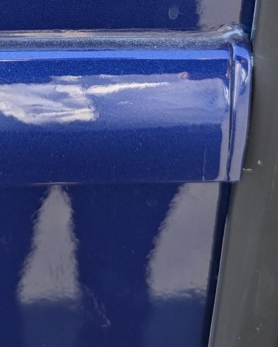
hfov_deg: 22.6
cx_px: 63
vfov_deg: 26.7
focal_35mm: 67
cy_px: -1
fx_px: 688
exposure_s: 1/301
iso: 42
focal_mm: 6.81
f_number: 1.85
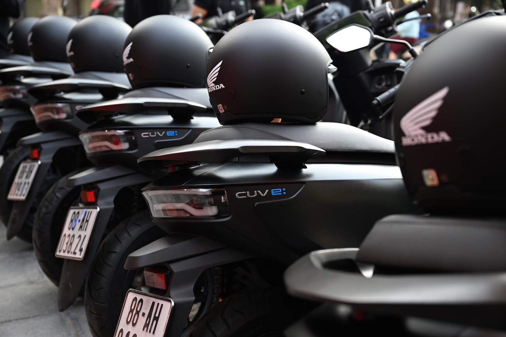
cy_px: 168
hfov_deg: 45.4
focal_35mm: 43
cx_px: 253
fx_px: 604
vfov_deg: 31.2
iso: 500
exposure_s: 1/320
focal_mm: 43
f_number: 4
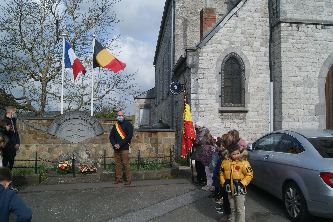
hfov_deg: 58.7
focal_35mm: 32
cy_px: 104
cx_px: 172
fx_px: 296
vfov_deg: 41.1
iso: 100
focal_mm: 18
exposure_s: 1/125
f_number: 11
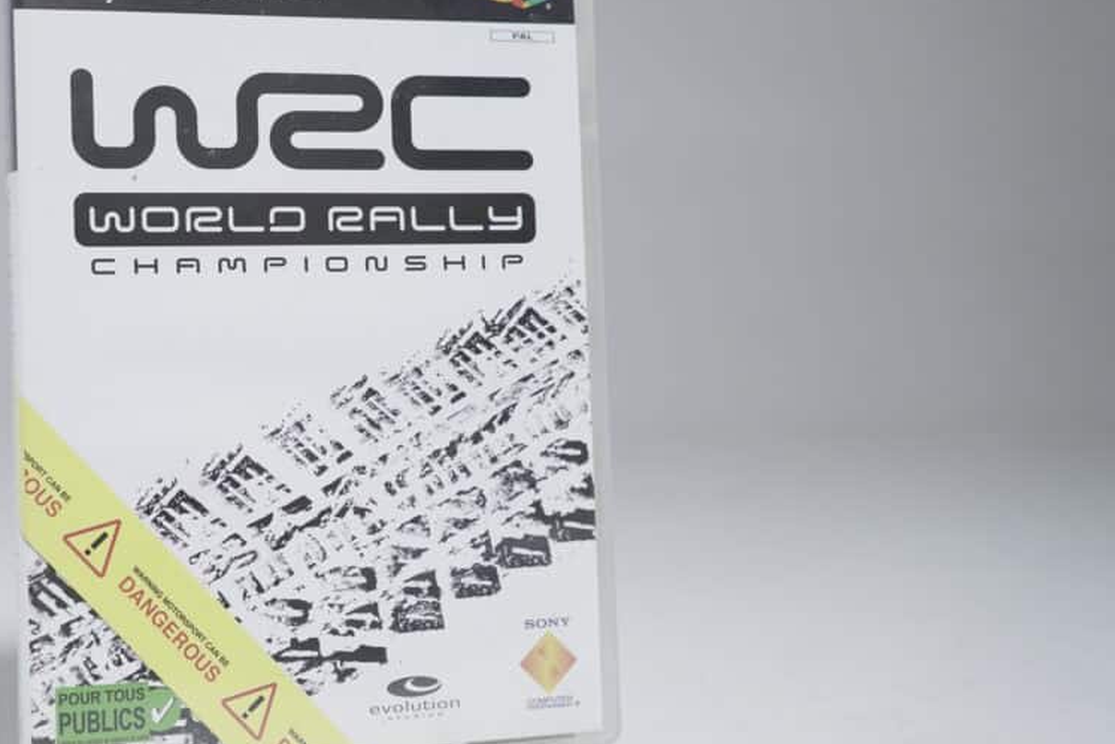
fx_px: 1641
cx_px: 294
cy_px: 326
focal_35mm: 53
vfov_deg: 25.5
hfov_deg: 36.7
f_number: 5.6
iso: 640
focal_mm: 33
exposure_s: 1/25
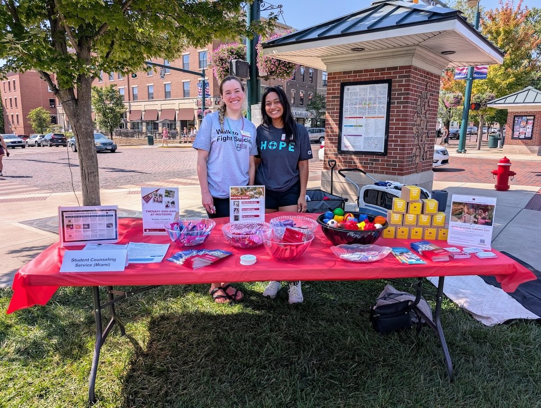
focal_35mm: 24
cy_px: 204
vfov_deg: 57.0
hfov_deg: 71.5
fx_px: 376
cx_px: 270
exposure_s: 1/735
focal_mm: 6.9
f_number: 1.68
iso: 19
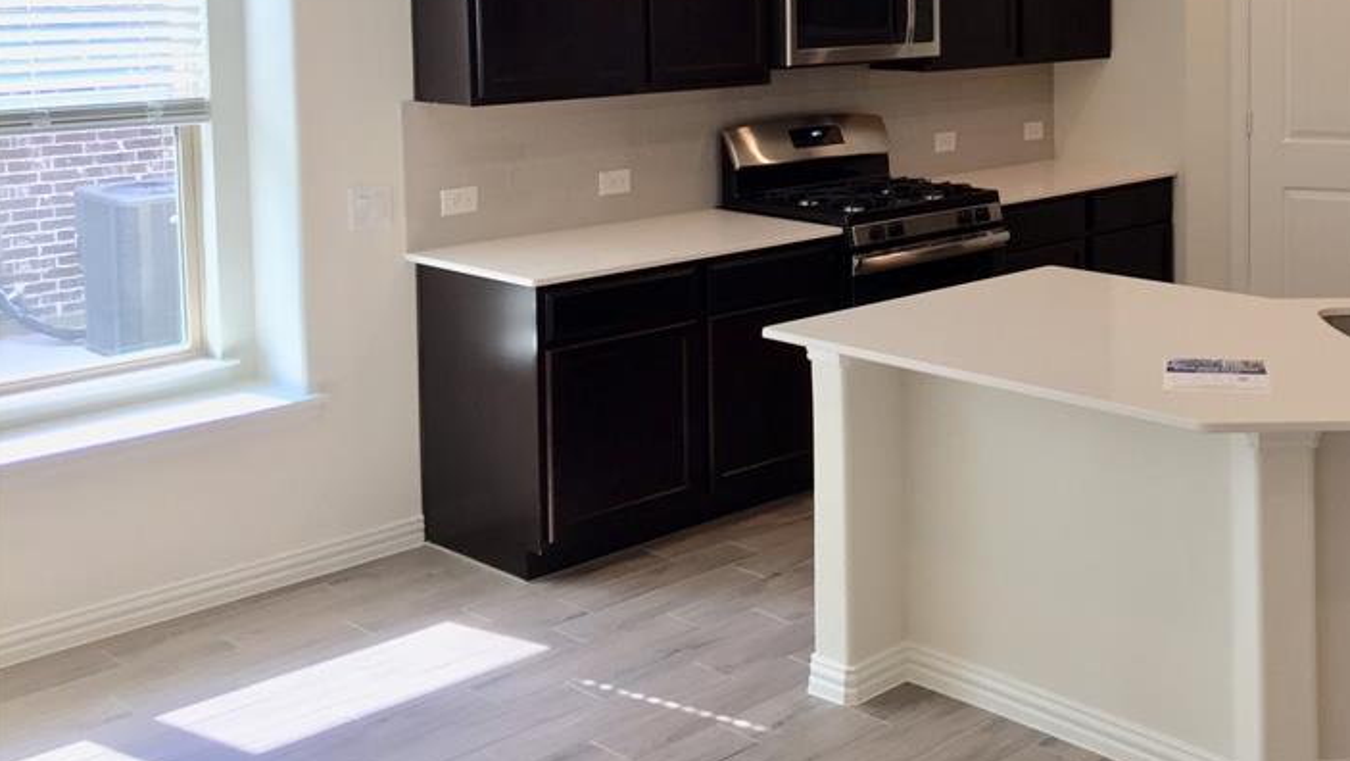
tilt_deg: -5.3
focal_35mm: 46
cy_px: 94
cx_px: 977
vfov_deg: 25.3
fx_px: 1647
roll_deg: -1.2
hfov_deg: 43.4
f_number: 2.2
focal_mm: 4.15
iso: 40
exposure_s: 1/60
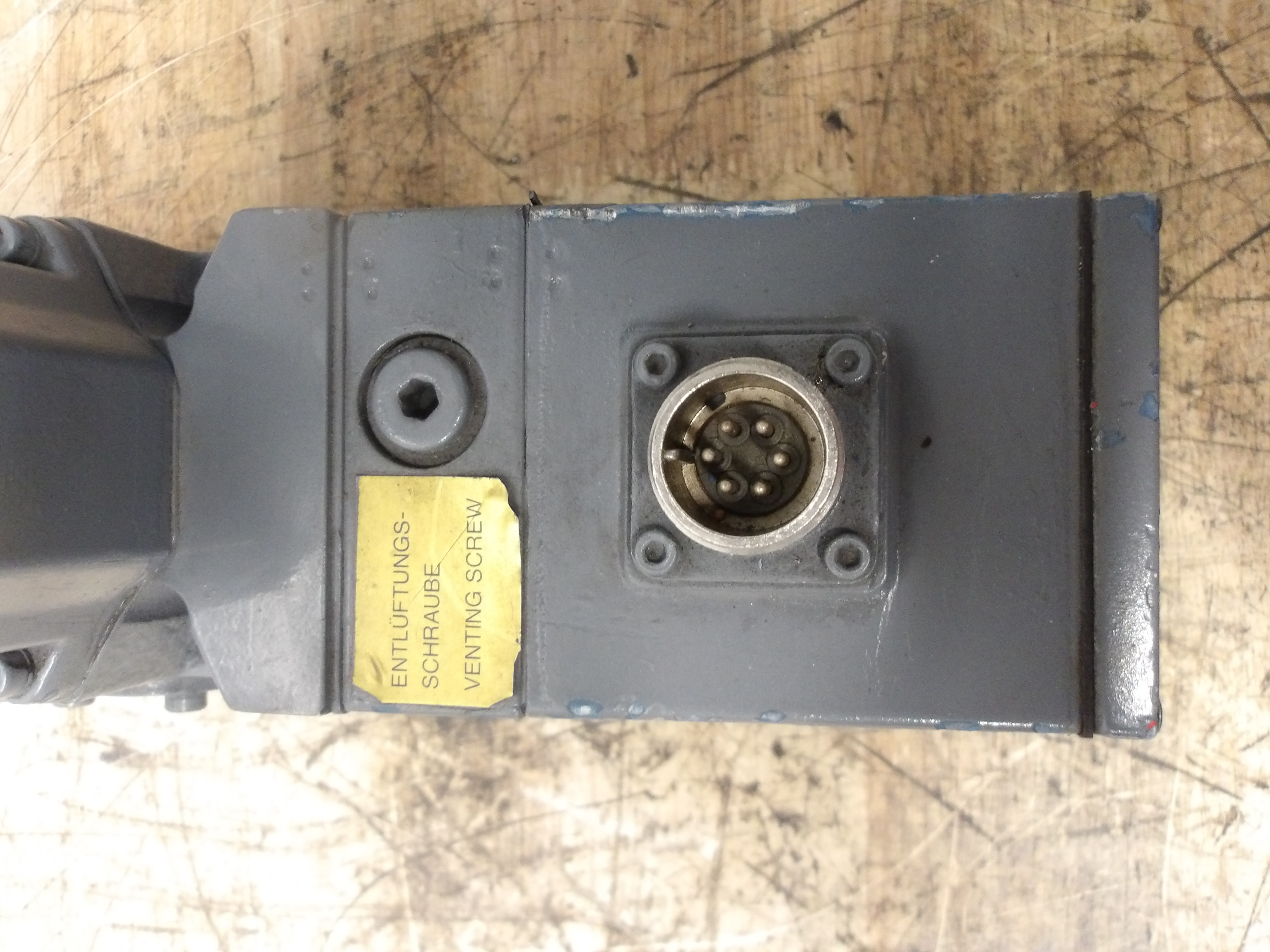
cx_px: 635
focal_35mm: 27
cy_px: 476
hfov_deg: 65.3
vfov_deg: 51.4
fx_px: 991
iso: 800
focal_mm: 4.9
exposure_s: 1/60
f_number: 3
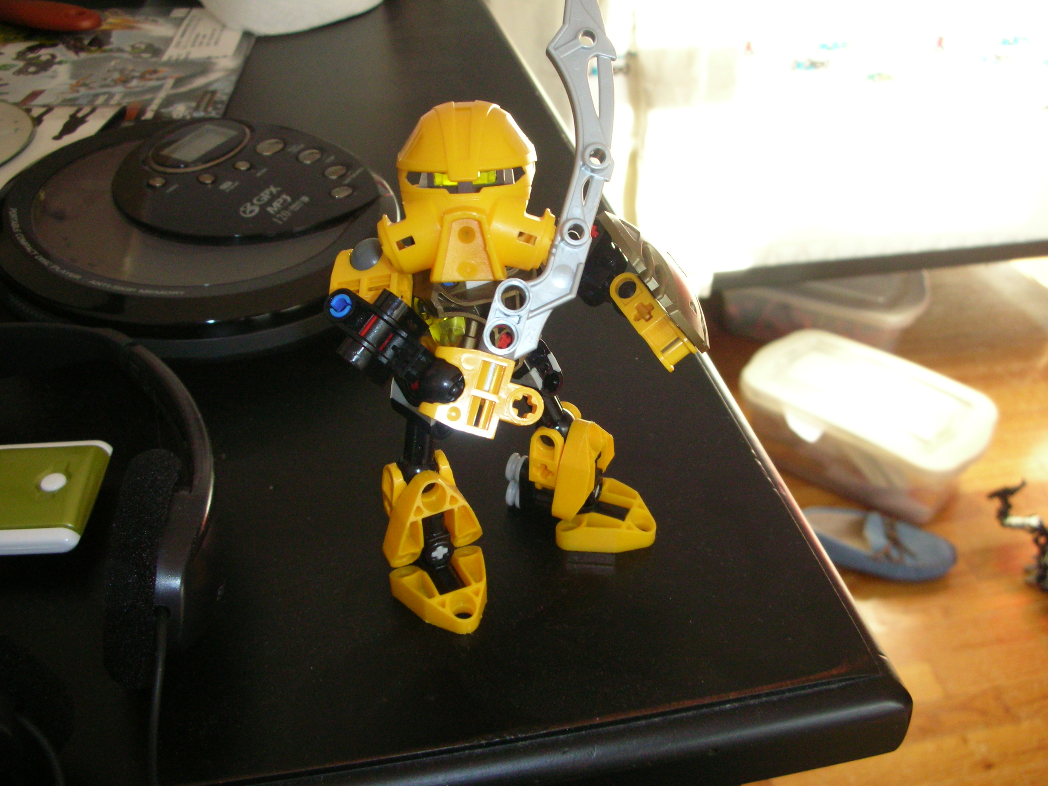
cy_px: 393
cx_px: 524
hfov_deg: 52.6
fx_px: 1060
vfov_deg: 40.7
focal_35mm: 35
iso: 138
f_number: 3
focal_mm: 5.8
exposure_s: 1/29.8
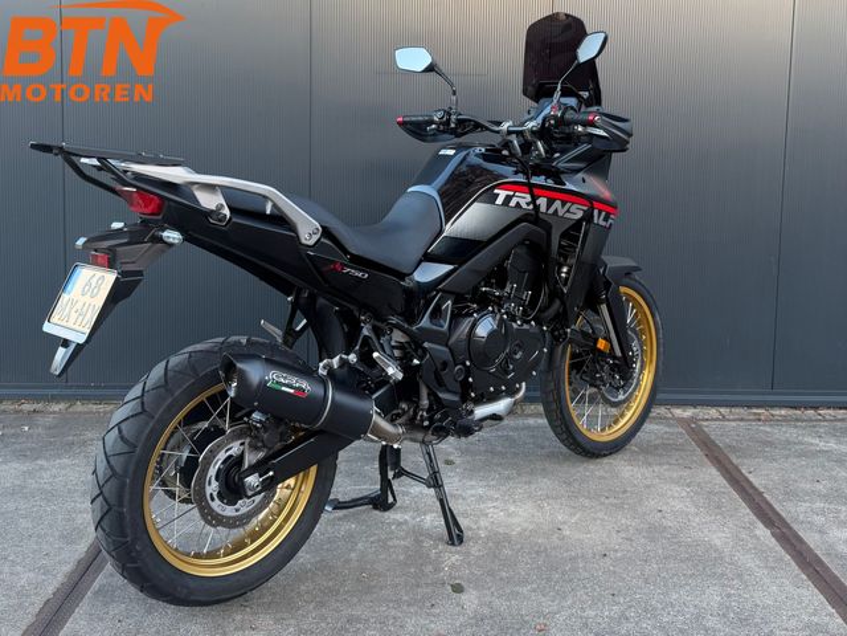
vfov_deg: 56.8
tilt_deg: -5.1
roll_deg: -0.8
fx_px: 587
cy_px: 318
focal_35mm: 24
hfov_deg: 71.6
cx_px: 424
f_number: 1.78
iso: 100
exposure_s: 1/121
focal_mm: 6.76
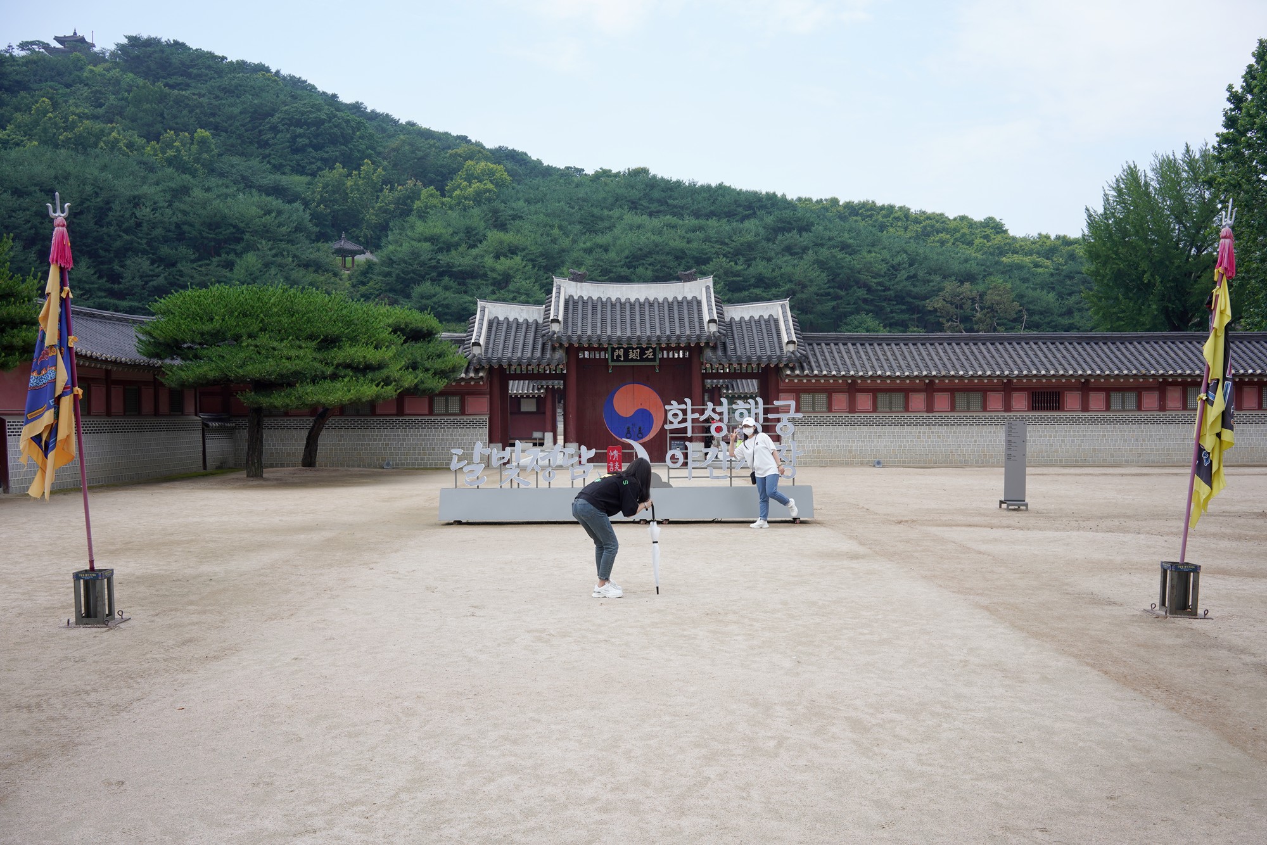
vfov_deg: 37.9
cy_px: 422
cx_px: 634
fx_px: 1232
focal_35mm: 35
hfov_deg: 54.4
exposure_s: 1/125
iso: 200
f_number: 13
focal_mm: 35
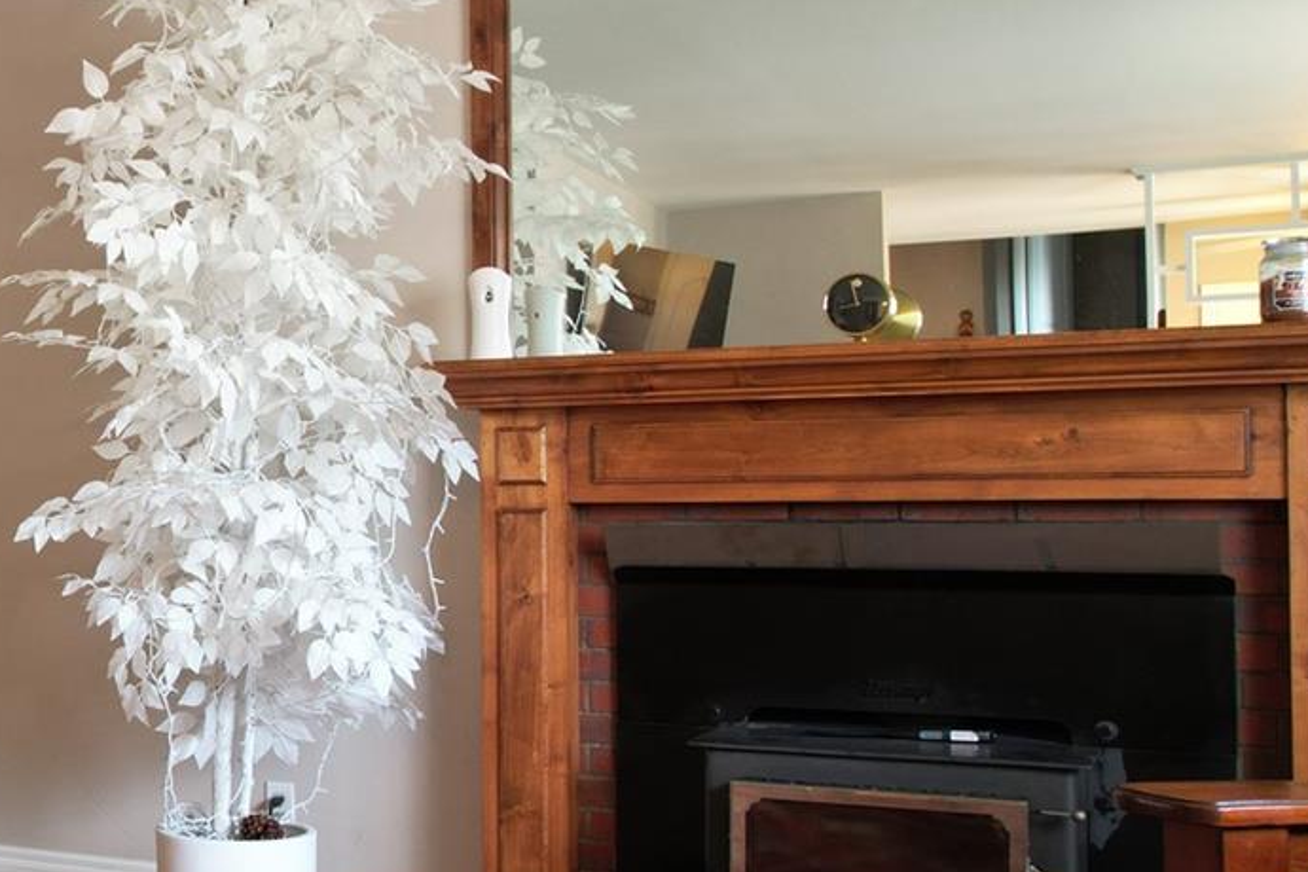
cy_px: 445
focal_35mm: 51
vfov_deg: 26.5
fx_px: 1853
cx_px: -89
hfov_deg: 34.3
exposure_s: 1/15
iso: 270
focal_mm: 8.38
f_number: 2.8
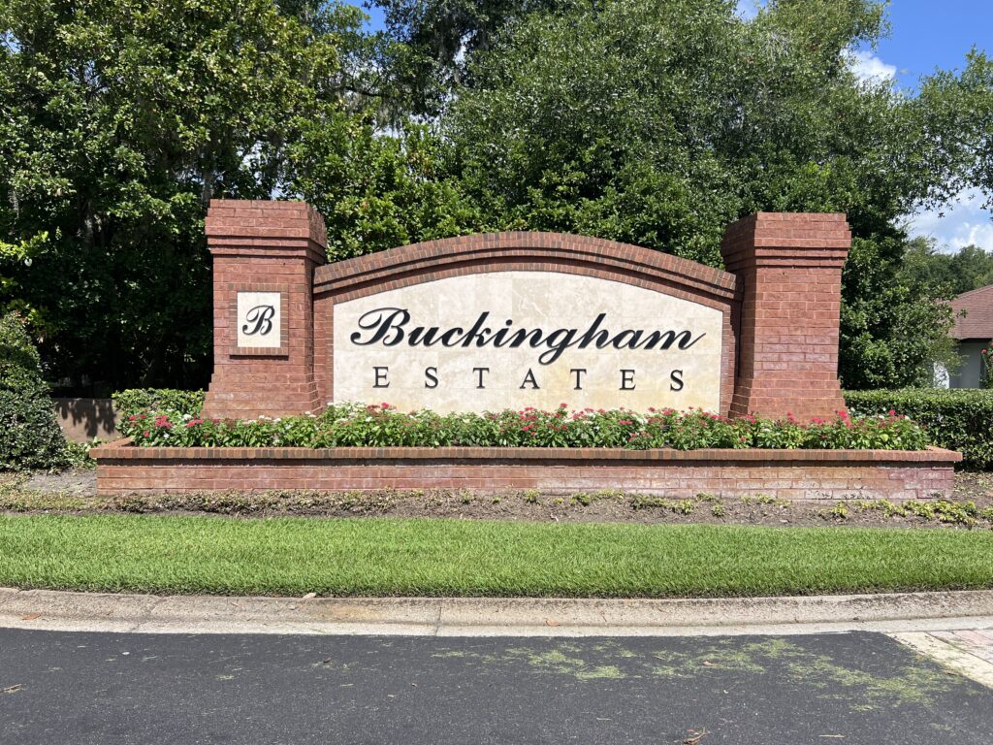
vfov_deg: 53.1
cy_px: 372
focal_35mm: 26
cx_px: 496
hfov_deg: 67.3
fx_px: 746
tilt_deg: -5.2
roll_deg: -2.3
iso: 50
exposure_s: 1/4115
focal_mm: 5.7
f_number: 1.5
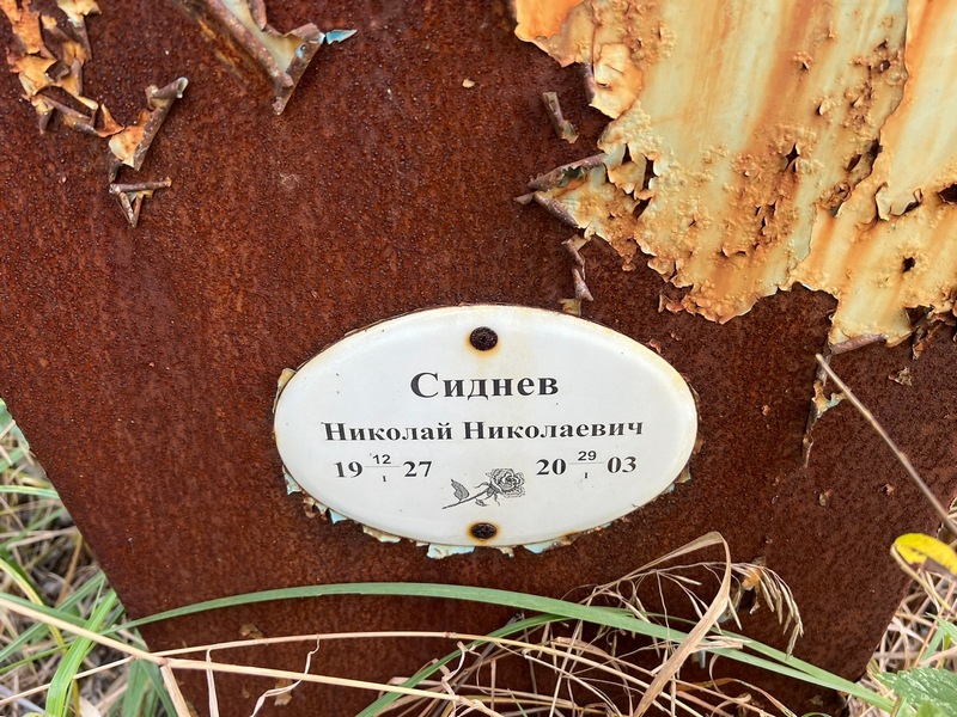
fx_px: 719
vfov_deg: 53.1
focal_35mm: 26
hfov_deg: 67.3
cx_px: 478
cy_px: 358
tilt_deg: -30.1
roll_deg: -2.0
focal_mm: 5.7
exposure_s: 1/144
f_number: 1.5
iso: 32
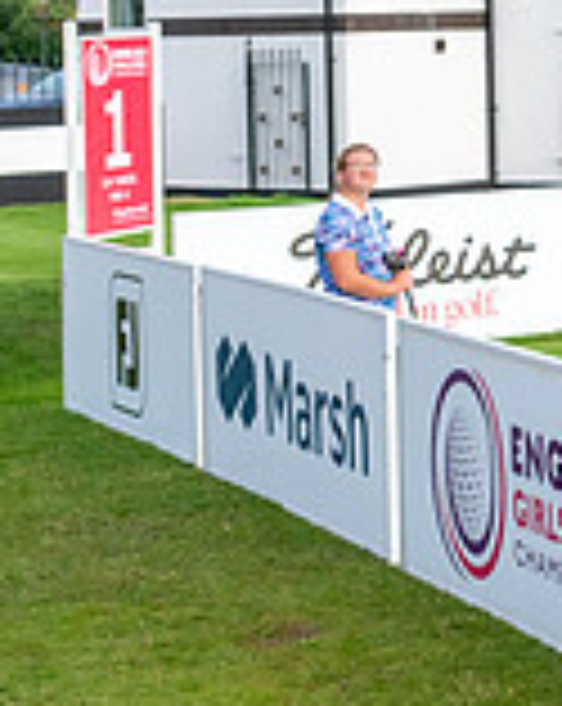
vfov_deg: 15.1
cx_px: 1263
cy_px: -4
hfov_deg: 10.8
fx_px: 2607
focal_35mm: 125
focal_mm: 24
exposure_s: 1/800
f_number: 5
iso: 250
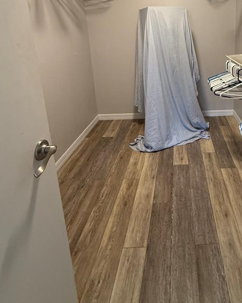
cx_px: 180
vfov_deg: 66.7
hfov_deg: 57.9
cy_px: 65
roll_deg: +0.8
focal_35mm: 23
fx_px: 206
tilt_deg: -11.3
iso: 320
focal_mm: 2.22
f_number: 2.2
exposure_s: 1/60
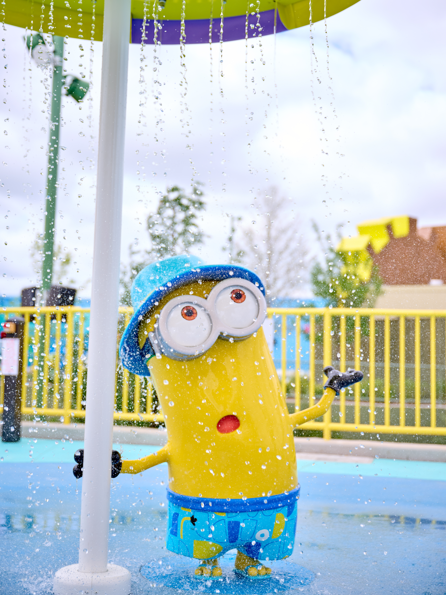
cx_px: 223
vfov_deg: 37.4
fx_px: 876
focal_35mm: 51
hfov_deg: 28.6
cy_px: 262
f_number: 2.8
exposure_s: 1/1600
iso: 200
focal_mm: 47
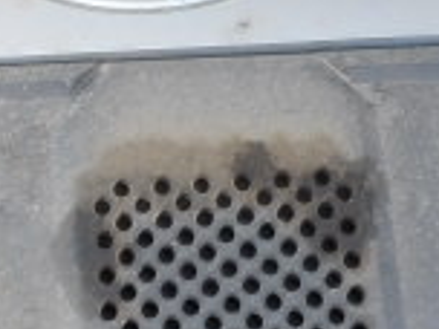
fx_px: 1281
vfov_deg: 14.6
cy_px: 202
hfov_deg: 19.4
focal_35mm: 101
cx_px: 162
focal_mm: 4.3
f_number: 3.2
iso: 100
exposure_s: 1/85
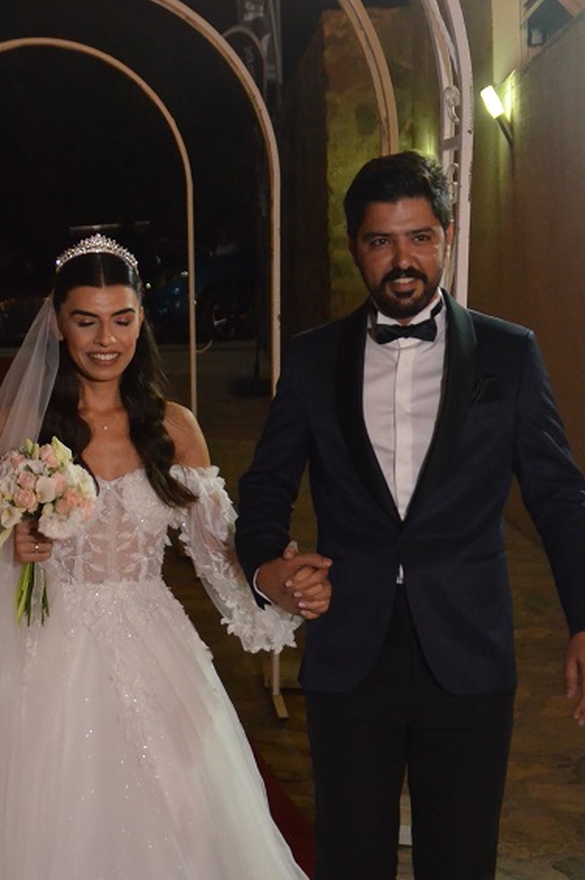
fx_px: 2050
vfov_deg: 24.1
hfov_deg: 16.2
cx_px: 286
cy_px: 568
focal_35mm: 84
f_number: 4.5
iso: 3200
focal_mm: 42
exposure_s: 1/60
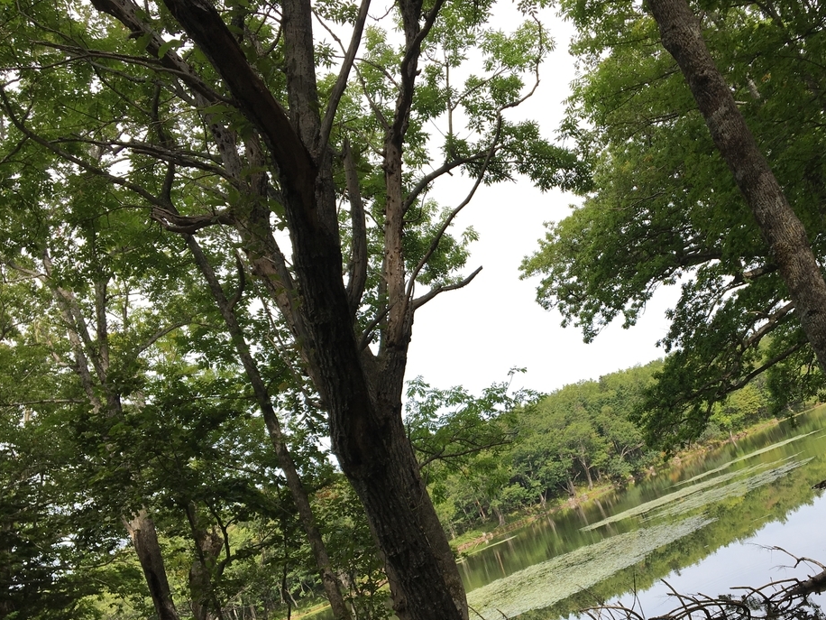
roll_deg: +21.6
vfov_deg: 37.4
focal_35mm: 38
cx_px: 537
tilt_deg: +7.5
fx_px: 907
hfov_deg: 48.3
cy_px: 401
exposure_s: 1/712
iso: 25
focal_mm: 4.15
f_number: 2.2
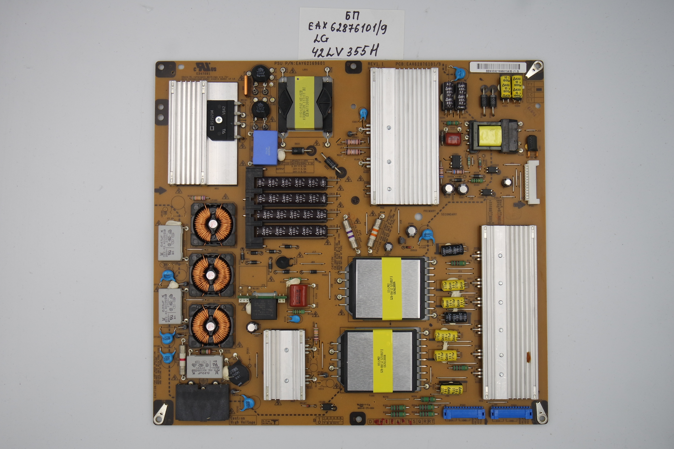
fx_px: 805
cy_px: 224
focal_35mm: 43
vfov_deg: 31.2
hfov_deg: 45.4
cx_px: 337
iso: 160
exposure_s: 1/100
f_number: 5.6
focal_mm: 16
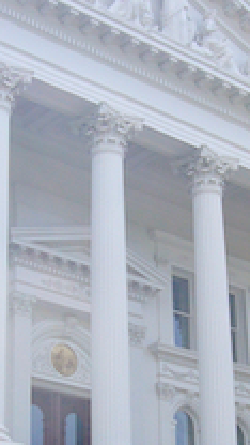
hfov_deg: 12.9
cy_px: 312
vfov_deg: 22.5
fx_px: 1108
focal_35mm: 94
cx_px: 139
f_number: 5.6
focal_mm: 4.6
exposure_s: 1/125
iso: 80
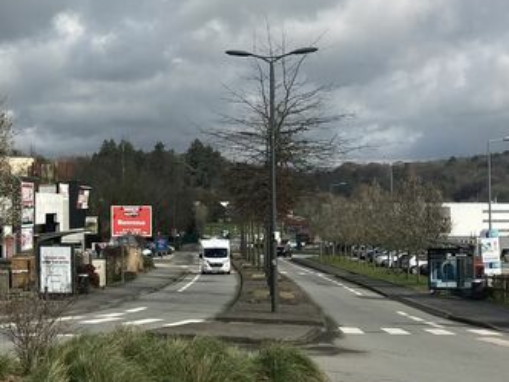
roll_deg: -1.0
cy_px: 140
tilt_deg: +2.4
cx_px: -25
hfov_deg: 23.0
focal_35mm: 81
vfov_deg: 18.2
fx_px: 1191
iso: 20
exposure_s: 1/3745
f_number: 1.8
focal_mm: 3.99
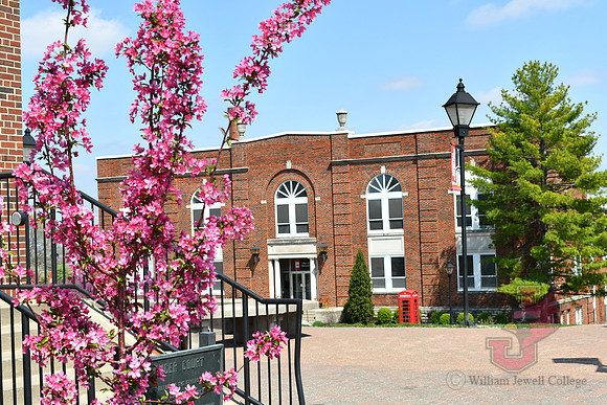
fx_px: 1012
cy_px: 202
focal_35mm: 60
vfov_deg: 22.6
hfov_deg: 33.4
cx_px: 304
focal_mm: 40
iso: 100
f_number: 9
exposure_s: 1/250
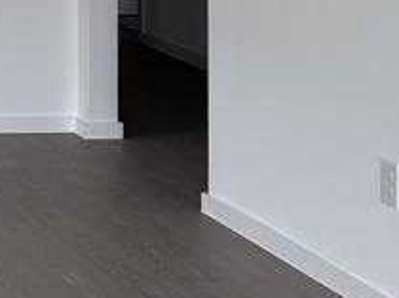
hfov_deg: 13.1
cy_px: -167
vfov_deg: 11.1
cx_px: -439
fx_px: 1462
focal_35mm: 127
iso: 50
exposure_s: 1/121
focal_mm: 5.96
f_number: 1.6
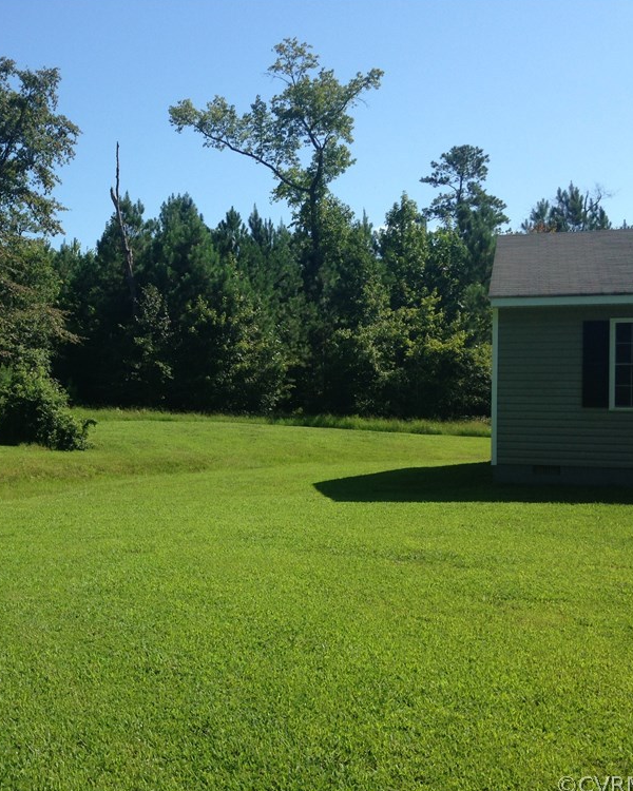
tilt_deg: +0.8
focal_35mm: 44
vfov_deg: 42.0
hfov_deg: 33.3
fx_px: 1030
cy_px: 398
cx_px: 138
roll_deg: +0.8
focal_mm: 4.12
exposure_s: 1/1261
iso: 50
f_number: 2.4
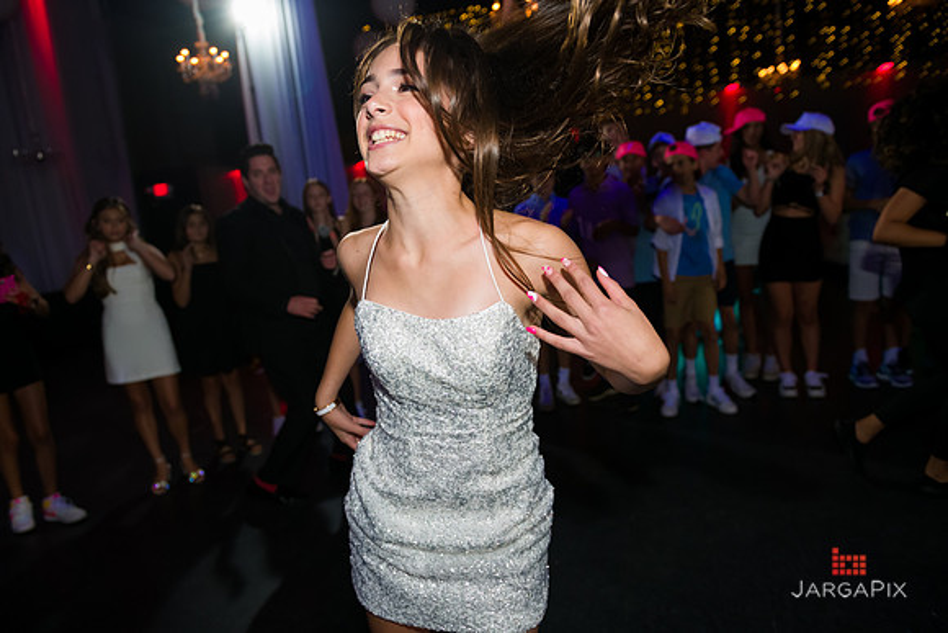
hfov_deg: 73.7
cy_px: 316
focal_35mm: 24
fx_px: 632
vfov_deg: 53.2
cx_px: 474
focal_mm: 24
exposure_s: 1/125
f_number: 3.2
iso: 1600
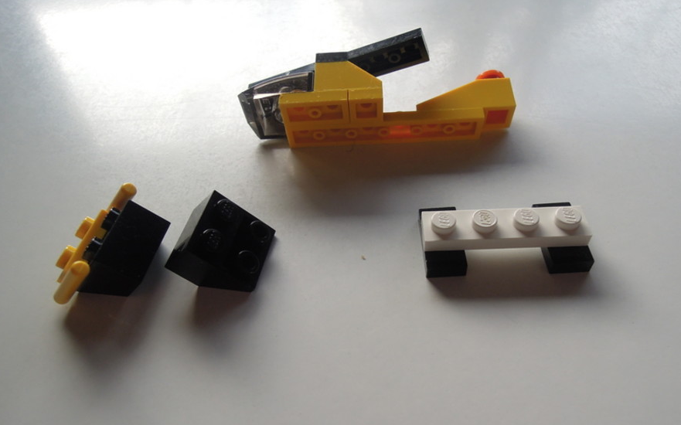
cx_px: 340
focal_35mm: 26
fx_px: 482
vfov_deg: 47.4
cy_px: 248
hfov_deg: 70.4
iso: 160
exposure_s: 1/250
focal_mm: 4.3
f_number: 2.8
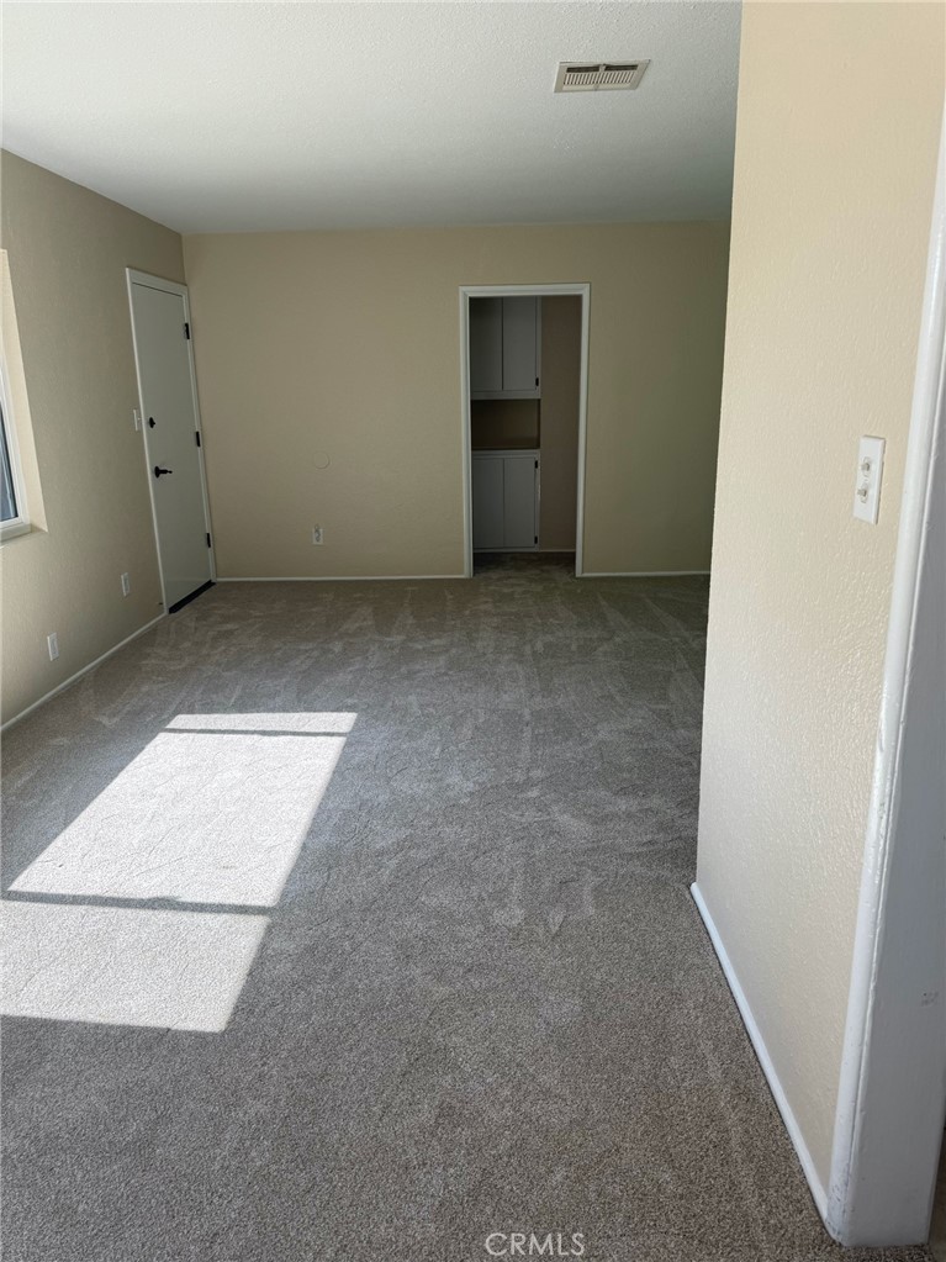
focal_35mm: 24
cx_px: 473
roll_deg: +0.4
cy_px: 631
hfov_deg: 56.8
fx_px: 875
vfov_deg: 71.6
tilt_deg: -15.8
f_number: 1.78
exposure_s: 1/433
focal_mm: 6.76
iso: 80
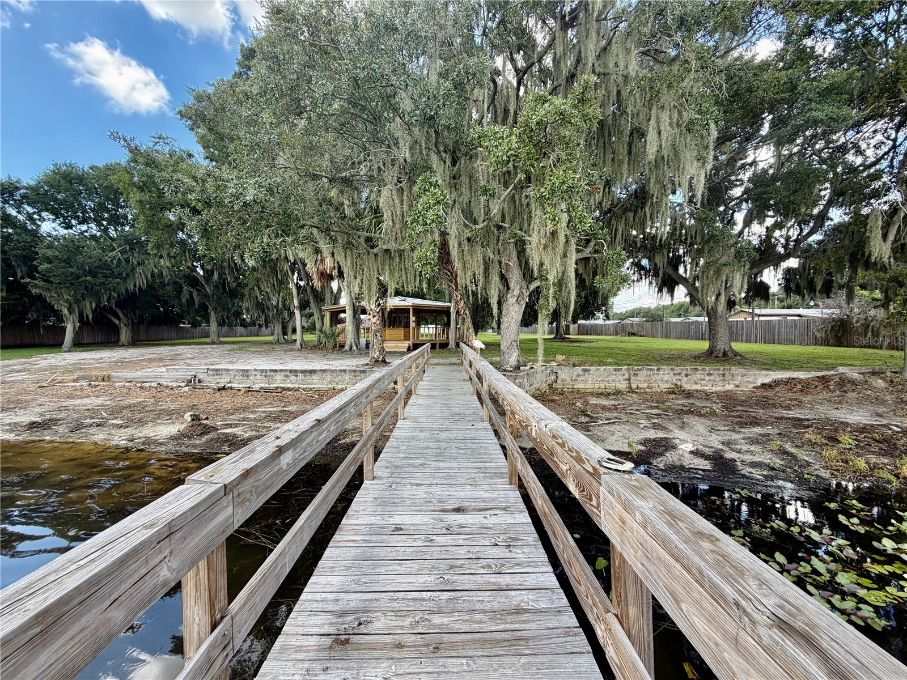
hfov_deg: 102.1
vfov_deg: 85.7
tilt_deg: -1.8
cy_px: 340
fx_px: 367
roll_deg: -0.1
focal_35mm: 14
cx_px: 454
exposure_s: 1/262
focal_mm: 2.22
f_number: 2.2
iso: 50
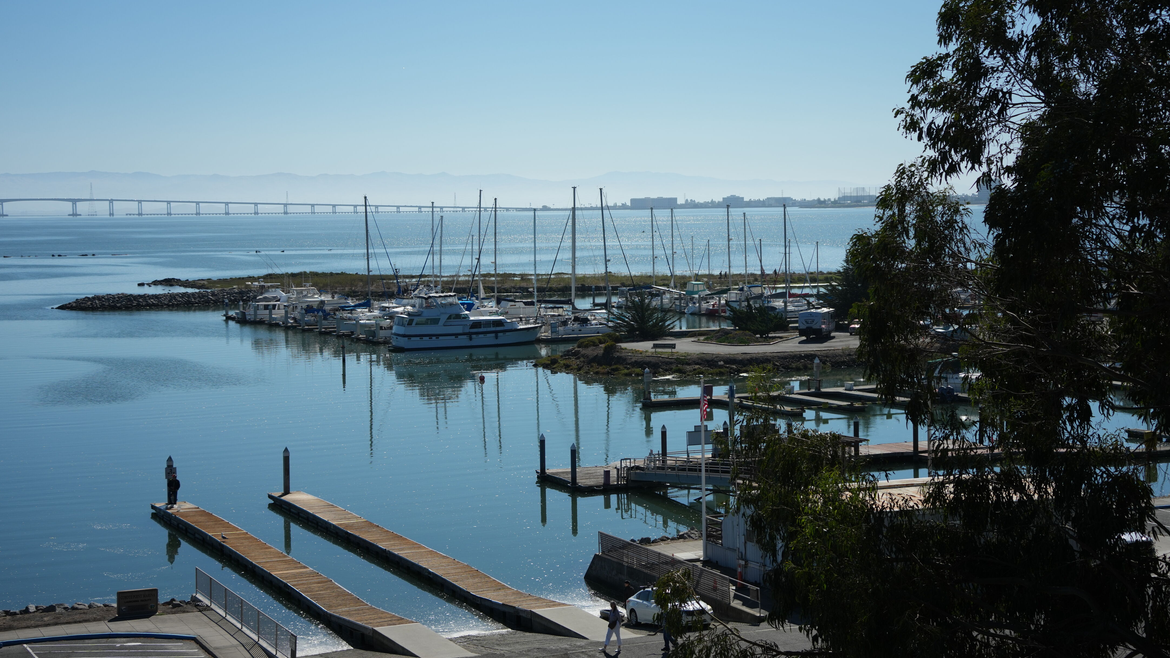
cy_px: 323
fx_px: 2017
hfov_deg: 32.4
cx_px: 585
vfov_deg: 18.5
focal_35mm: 65
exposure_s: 1/3200
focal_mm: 62
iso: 250
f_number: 5
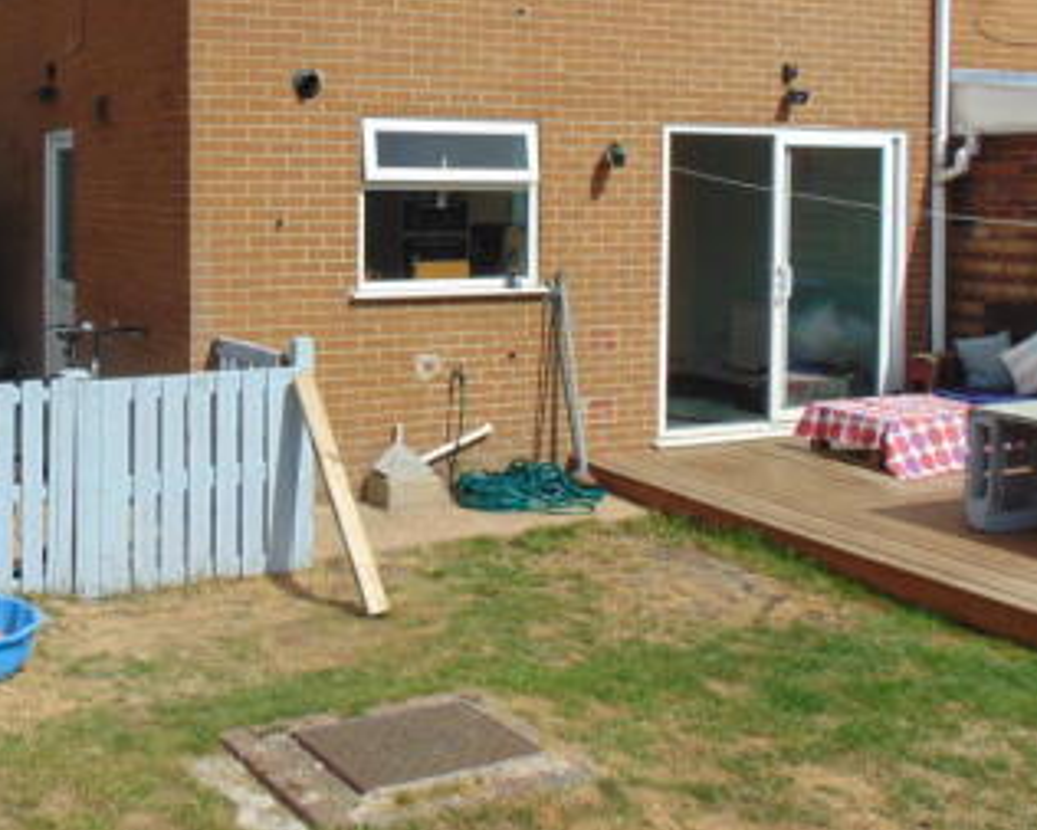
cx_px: 366
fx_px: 1382
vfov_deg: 33.0
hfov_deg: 40.7
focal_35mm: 45
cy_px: 235
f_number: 7.7
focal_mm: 4.5
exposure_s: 1/250
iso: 80
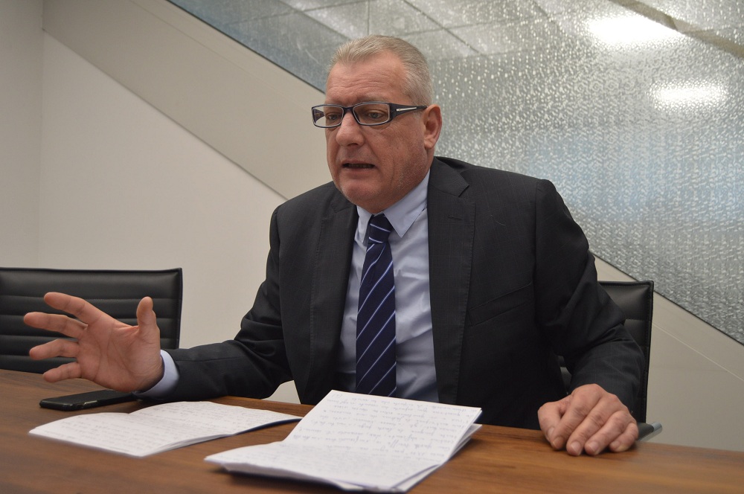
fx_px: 805
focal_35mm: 39
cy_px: 247
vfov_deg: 34.1
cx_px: 372
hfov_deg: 49.6
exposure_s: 1/60
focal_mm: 26
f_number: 4
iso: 560
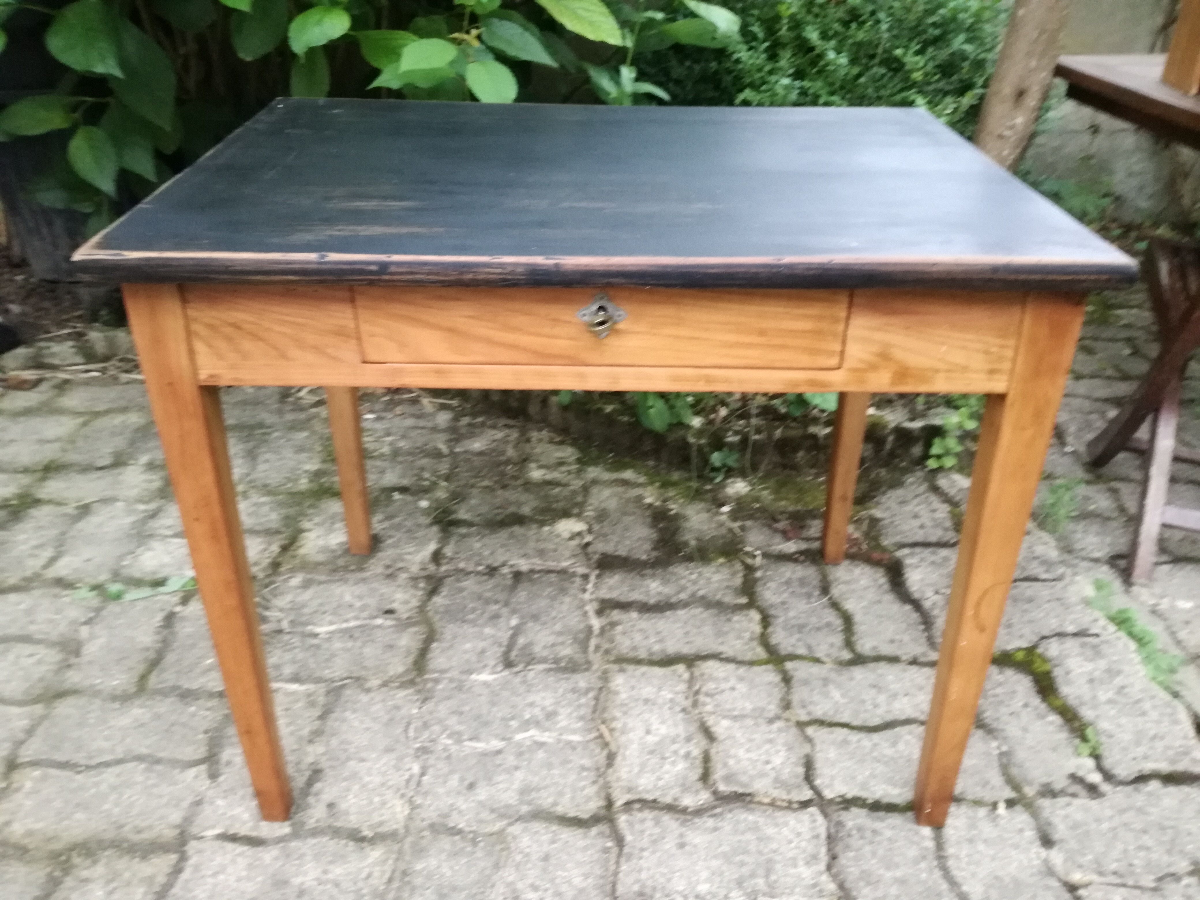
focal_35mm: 27
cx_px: 600
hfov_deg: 65.3
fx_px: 936
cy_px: 450
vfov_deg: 51.4
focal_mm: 3.79
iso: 500
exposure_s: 1/25
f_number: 2
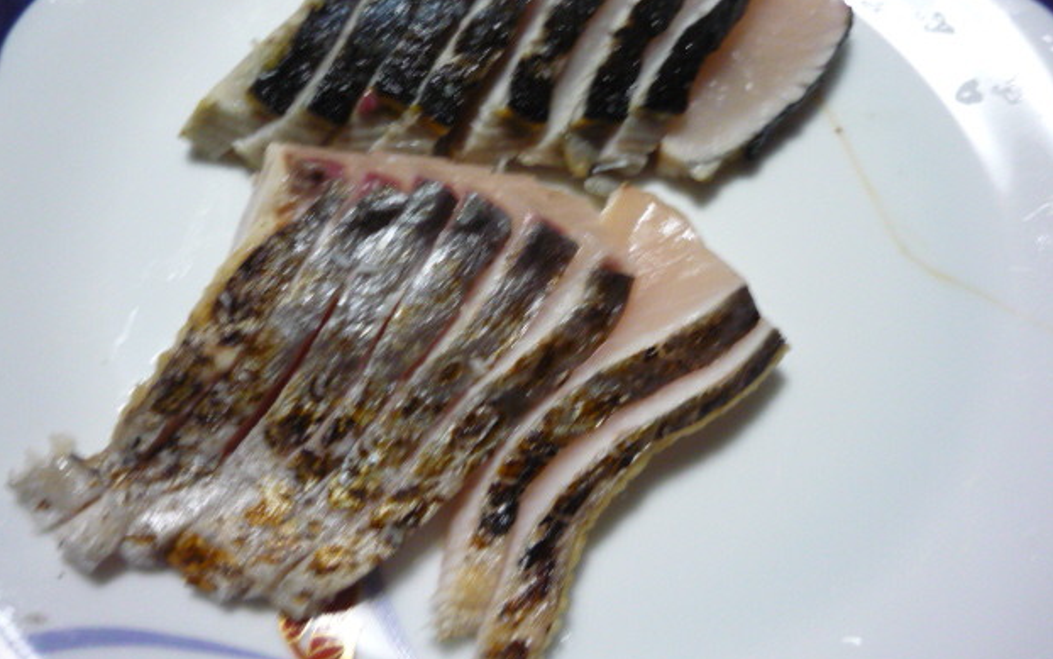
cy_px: 263
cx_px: 532
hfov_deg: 54.0
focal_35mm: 36
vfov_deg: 35.2
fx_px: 1033
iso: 400
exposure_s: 1/25
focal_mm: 5.5
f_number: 2.8
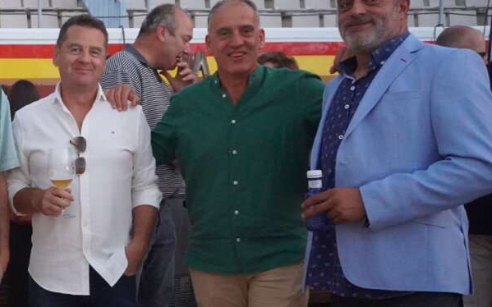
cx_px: 4
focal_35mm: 62
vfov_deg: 20.8
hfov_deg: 30.7
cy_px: 214
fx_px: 832
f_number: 4
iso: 6400
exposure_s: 1/160
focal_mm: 19
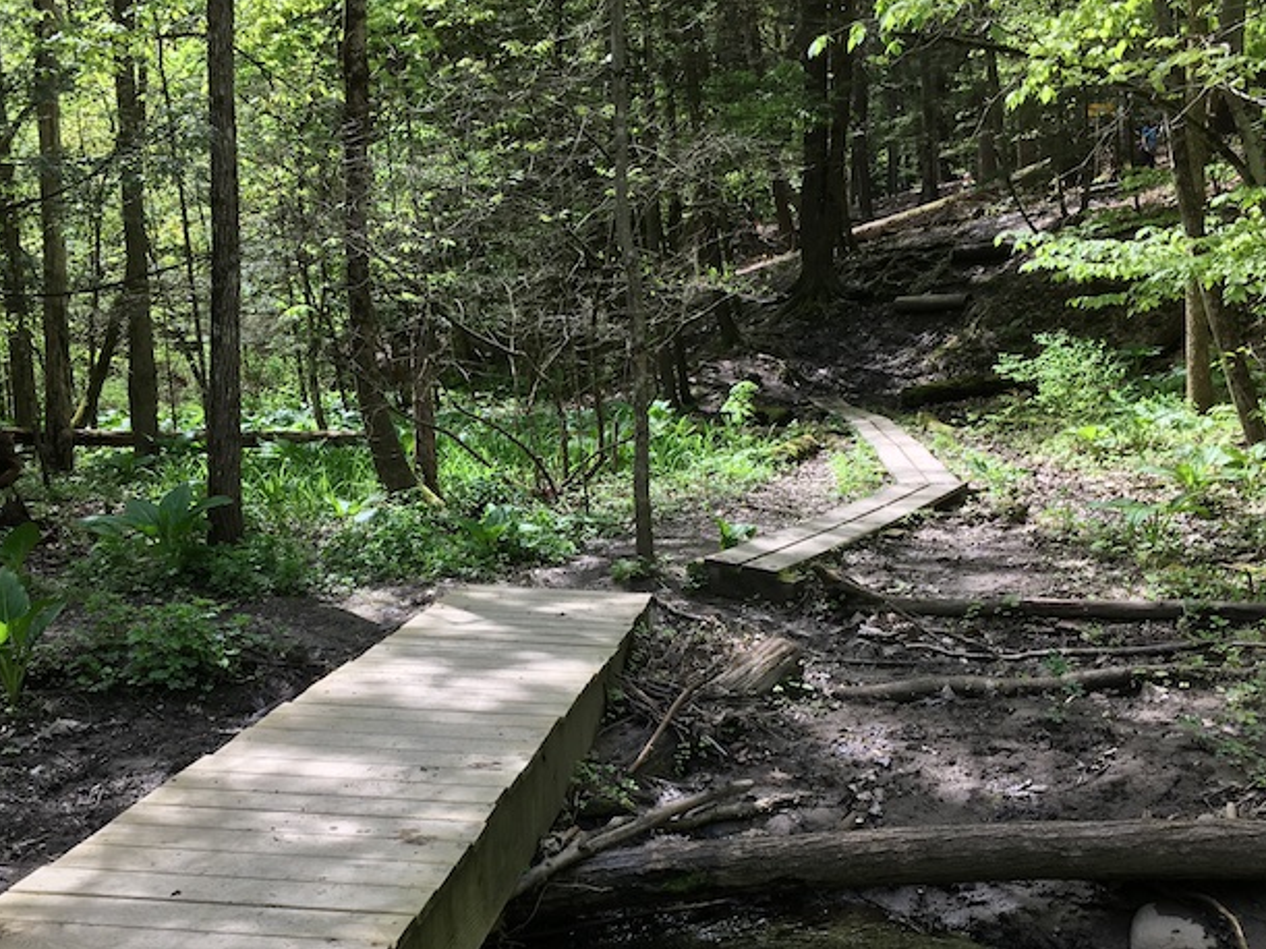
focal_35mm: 38
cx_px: 530
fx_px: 1389
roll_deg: +2.8
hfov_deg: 48.8
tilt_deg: -9.7
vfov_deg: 37.6
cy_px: 559
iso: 25
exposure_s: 1/361
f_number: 2.2
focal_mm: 4.15
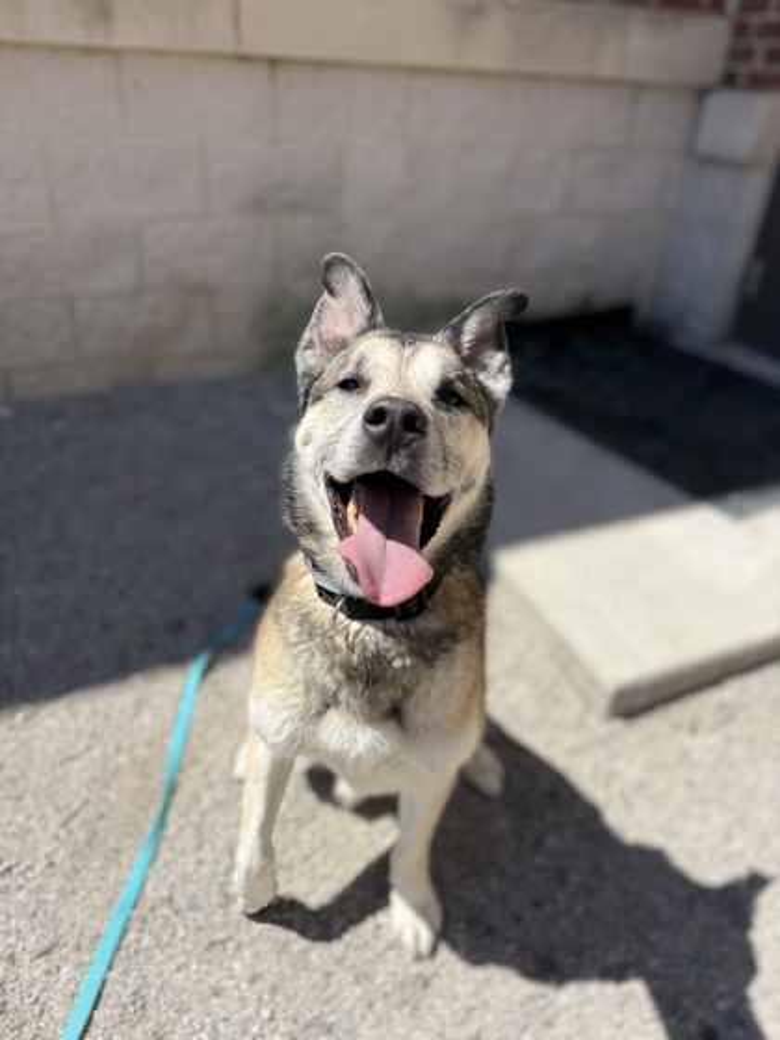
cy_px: 520
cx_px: 390
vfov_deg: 71.6
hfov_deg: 56.8
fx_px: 721
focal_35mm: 24
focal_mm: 6.76
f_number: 1.78
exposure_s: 1/4405
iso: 80
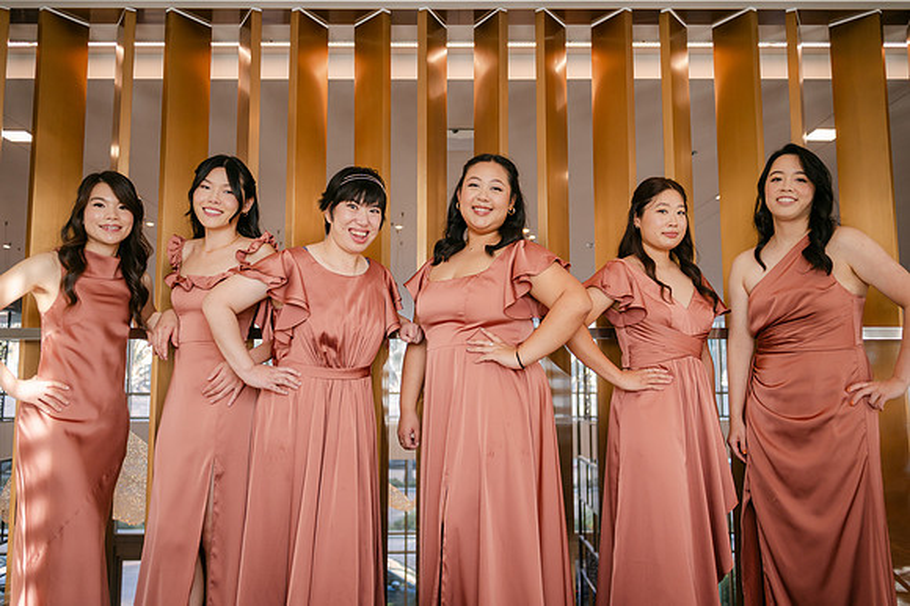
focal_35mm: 29
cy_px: 303
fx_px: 725
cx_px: 455
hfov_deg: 64.2
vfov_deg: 45.4
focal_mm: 28
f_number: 2.8
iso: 320
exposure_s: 1/250
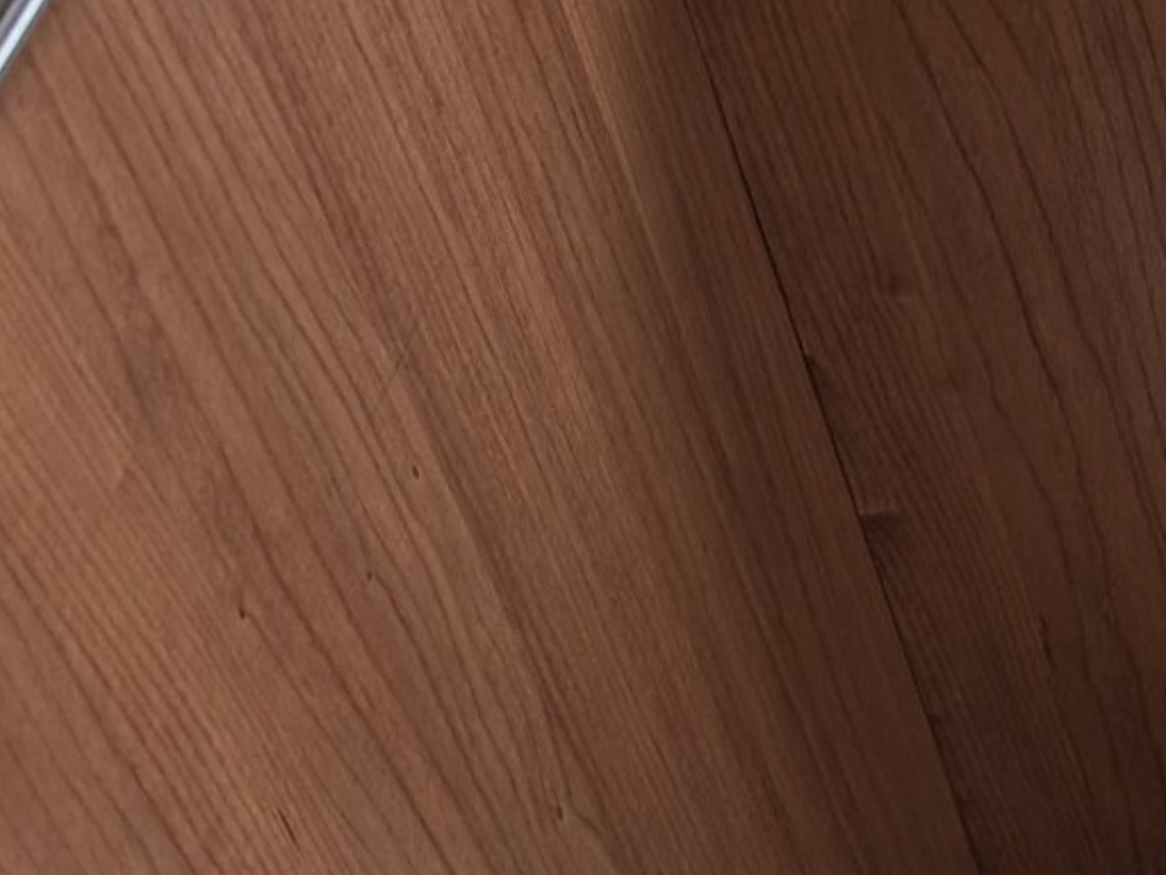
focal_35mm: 96
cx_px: 2038
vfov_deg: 15.3
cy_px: 718
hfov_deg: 17.1
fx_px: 3234
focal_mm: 6.9
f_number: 1.68
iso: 13
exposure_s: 1/36.5
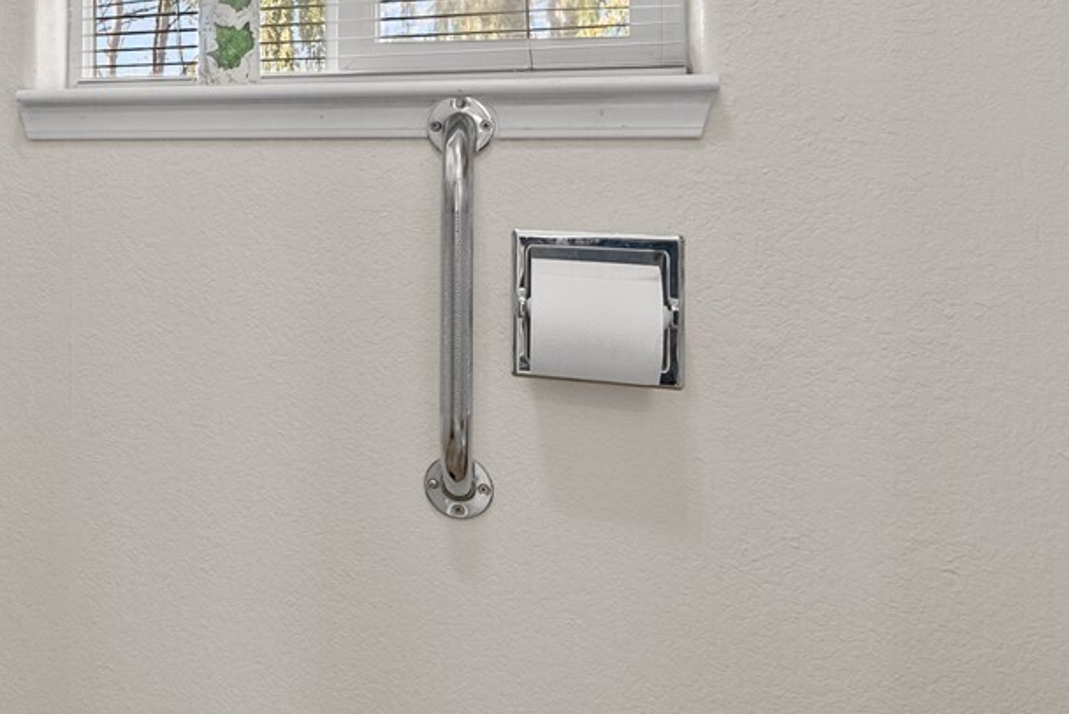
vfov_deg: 33.2
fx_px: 1159
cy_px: 135
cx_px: -80
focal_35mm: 39
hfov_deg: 40.8
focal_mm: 14
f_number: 3.5
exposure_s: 1/50
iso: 400
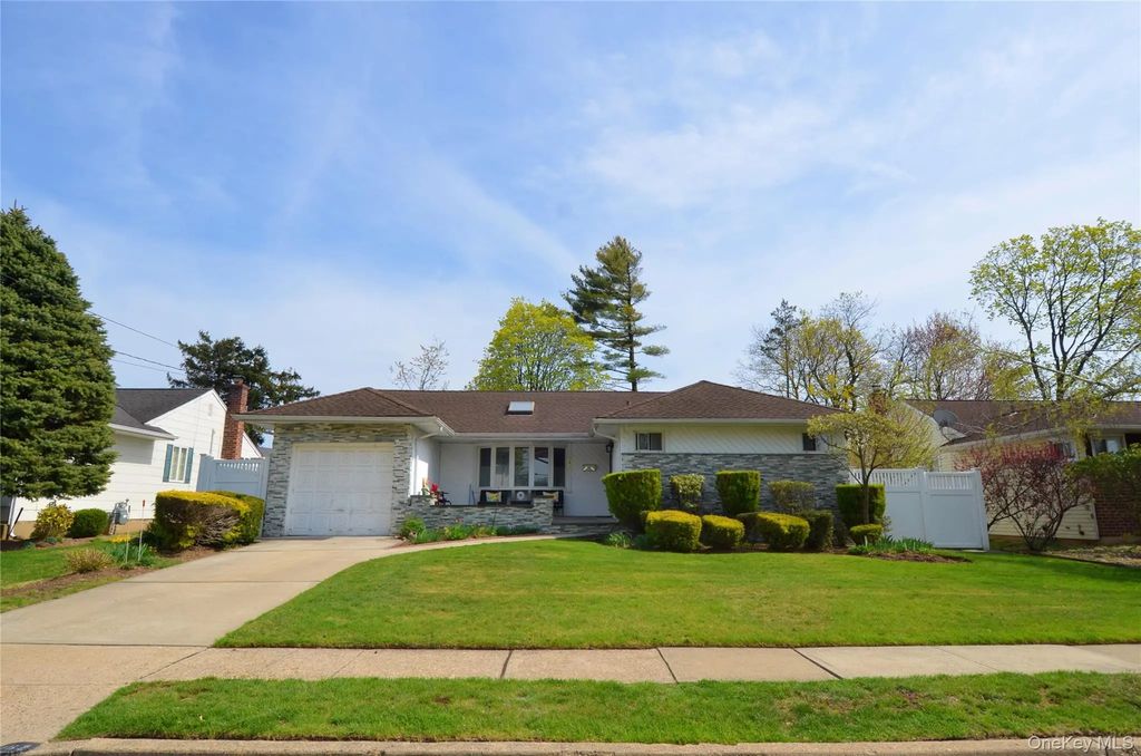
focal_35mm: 18
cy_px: 378
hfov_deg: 90.1
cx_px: 570
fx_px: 569
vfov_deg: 67.1
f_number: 9
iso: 100
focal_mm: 12
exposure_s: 1/250
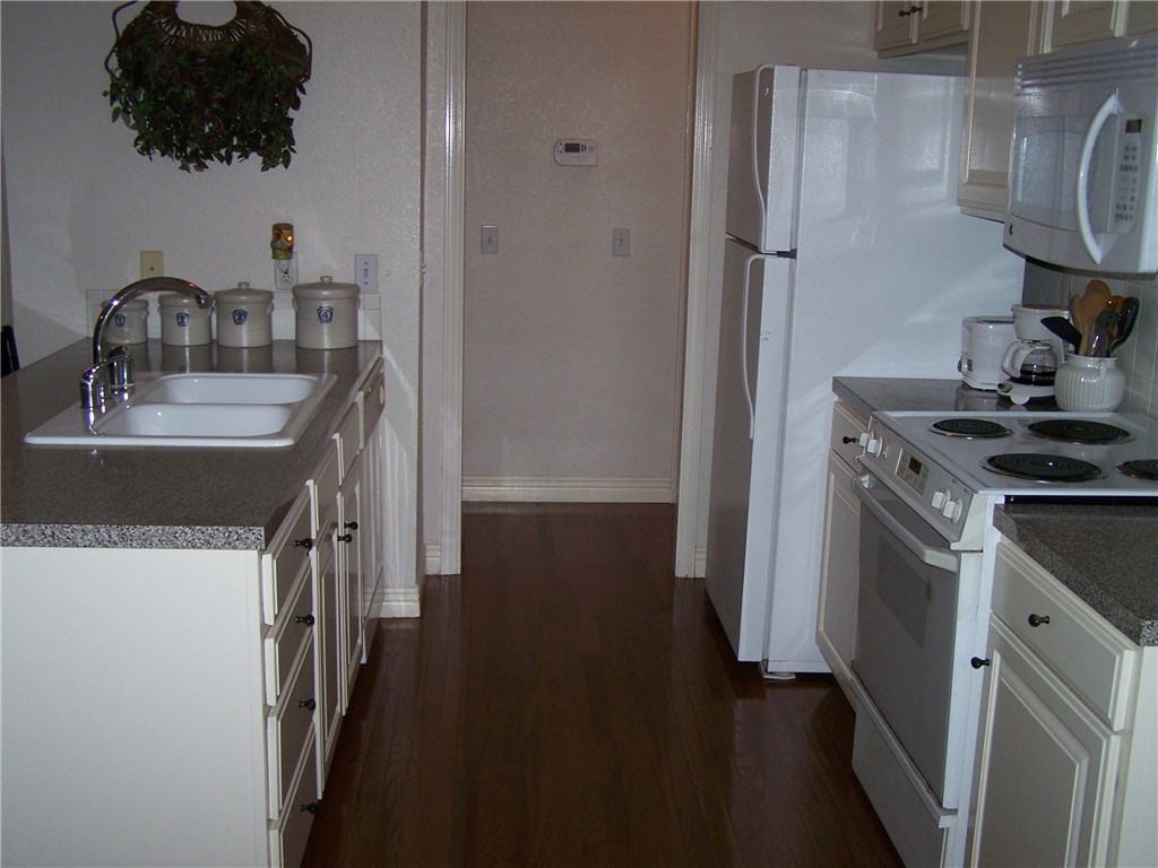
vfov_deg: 33.6
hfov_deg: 43.9
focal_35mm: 43
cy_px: 434
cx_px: 579
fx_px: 1438
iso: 80
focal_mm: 7.1
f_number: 2.9
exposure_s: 1/60
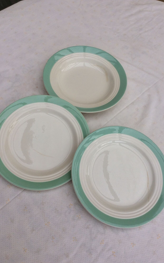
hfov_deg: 37.3
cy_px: 132
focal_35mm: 34
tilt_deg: -62.6
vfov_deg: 56.7
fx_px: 243
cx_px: 88
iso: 32
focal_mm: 3.3
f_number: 2.4
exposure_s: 1/122
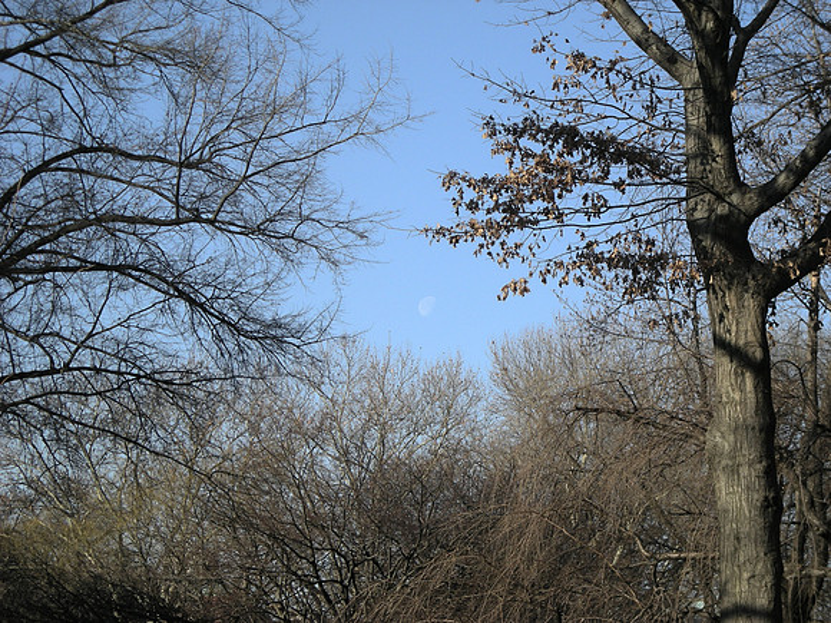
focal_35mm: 105
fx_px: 2521
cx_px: 416
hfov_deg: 18.7
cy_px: 312
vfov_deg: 14.1
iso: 50
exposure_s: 1/277
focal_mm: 17.1
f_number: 4.7
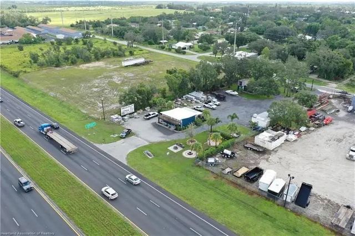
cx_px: 178
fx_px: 276
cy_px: 118
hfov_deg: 65.5
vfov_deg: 46.4
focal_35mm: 28
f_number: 4.5
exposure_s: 1/200
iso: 100
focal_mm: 10.26
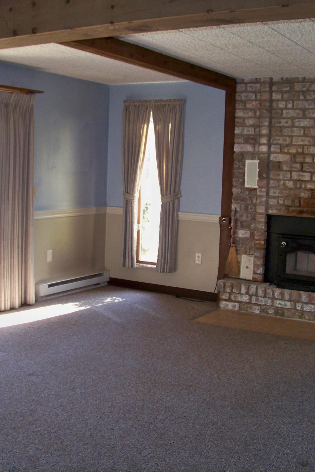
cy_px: 237
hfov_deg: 29.2
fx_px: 604
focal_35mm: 46
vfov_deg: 42.7
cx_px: 149
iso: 200
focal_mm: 5.85
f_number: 2.8
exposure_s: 1/30
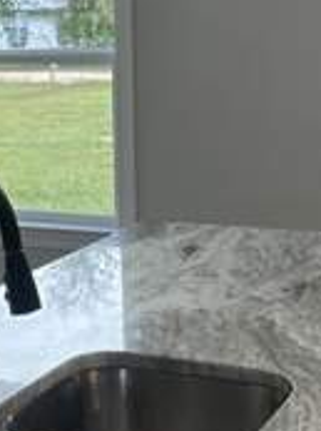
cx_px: 100
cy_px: 110
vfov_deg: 21.9
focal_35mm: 89
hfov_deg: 16.5
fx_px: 1105
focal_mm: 6.86
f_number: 1.78
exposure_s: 1/154
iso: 64
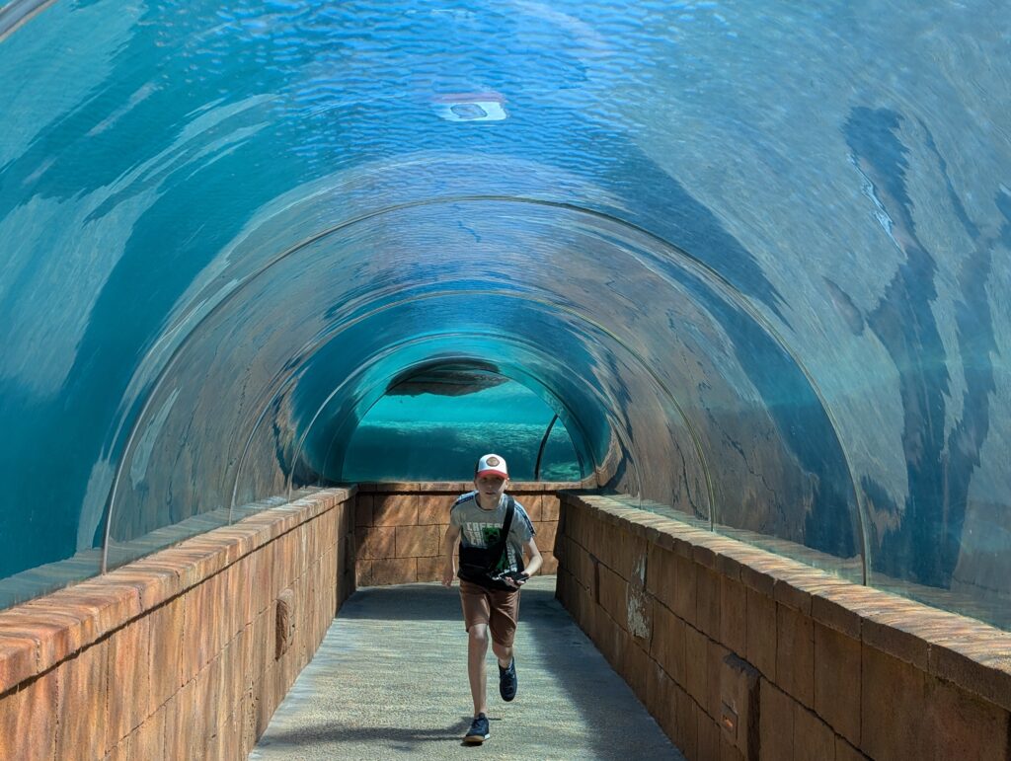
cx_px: 506
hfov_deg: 38.9
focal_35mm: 49
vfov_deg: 29.7
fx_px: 1433
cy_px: 380
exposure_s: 1/450
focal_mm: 6.9
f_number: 1.68
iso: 19
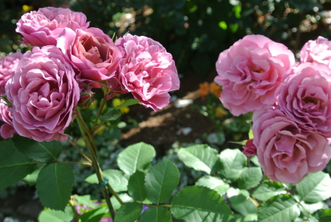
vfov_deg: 28.7
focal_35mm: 47
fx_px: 433
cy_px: 106
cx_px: 159
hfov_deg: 41.9
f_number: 4.2
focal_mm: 15.1
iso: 100
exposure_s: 1/160
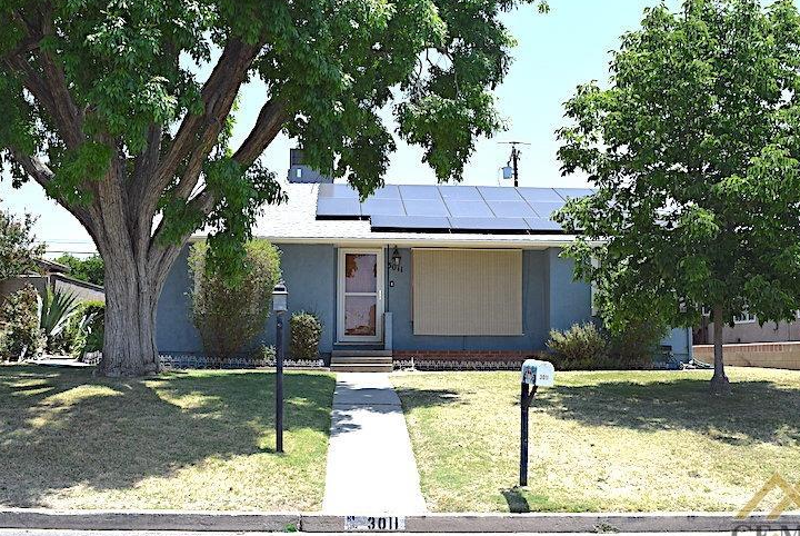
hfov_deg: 48.4
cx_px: 407
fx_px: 890
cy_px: 270
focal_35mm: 40
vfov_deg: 33.5
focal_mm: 24
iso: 200
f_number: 10
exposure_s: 1/400
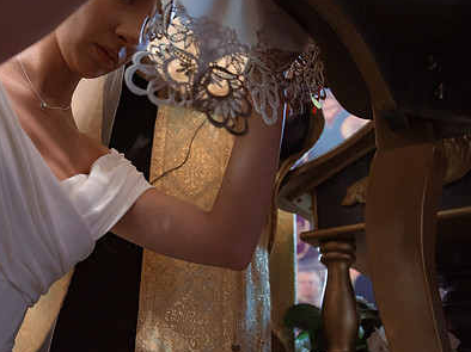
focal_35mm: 34
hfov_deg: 52.4
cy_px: 188
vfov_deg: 41.7
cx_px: 139
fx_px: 462
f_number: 2.8
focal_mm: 24
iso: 1250
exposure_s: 1/200
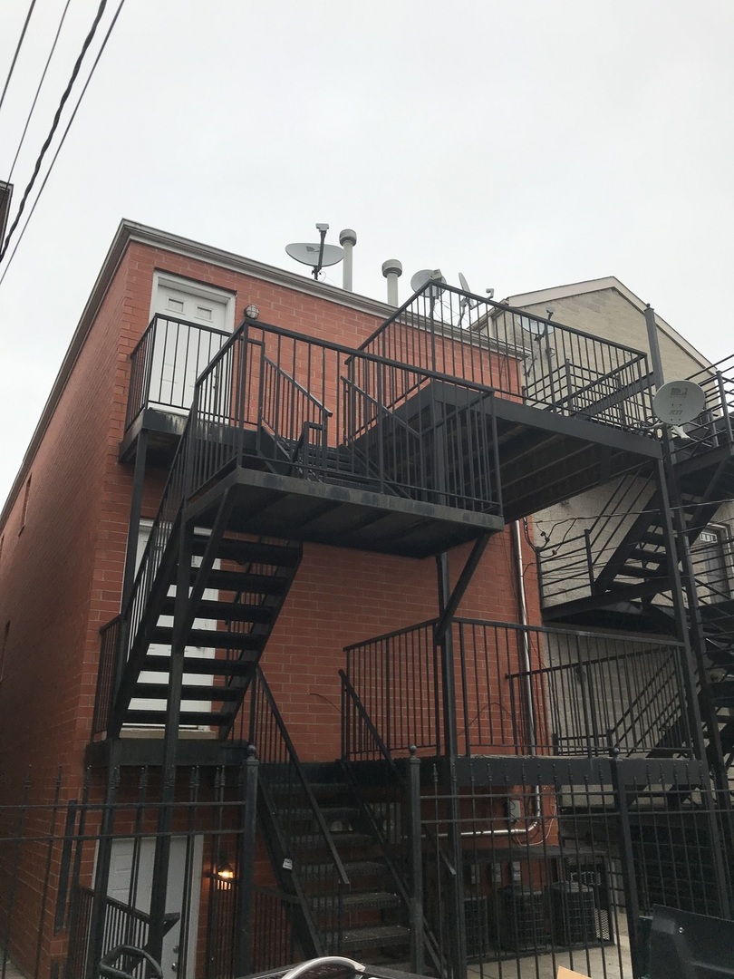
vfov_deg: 63.4
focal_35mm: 28
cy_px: 490
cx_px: 367
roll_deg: -0.3
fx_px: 792
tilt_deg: +22.1
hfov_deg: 49.7
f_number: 1.8
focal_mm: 3.99
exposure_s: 1/361
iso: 20
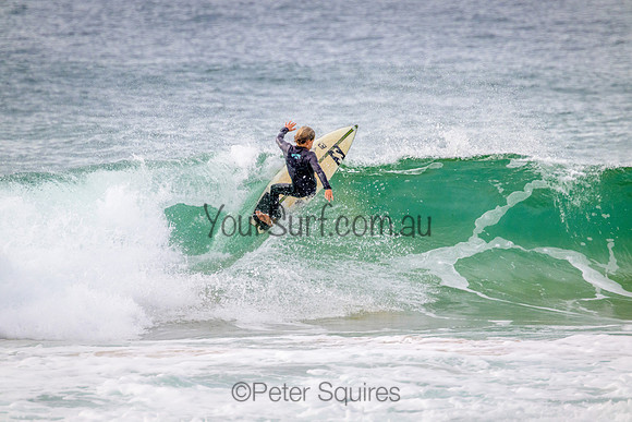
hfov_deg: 2.6
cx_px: 316
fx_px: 14047
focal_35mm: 800
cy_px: 211
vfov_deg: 1.7
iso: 1800
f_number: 11
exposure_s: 1/2000
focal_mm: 800
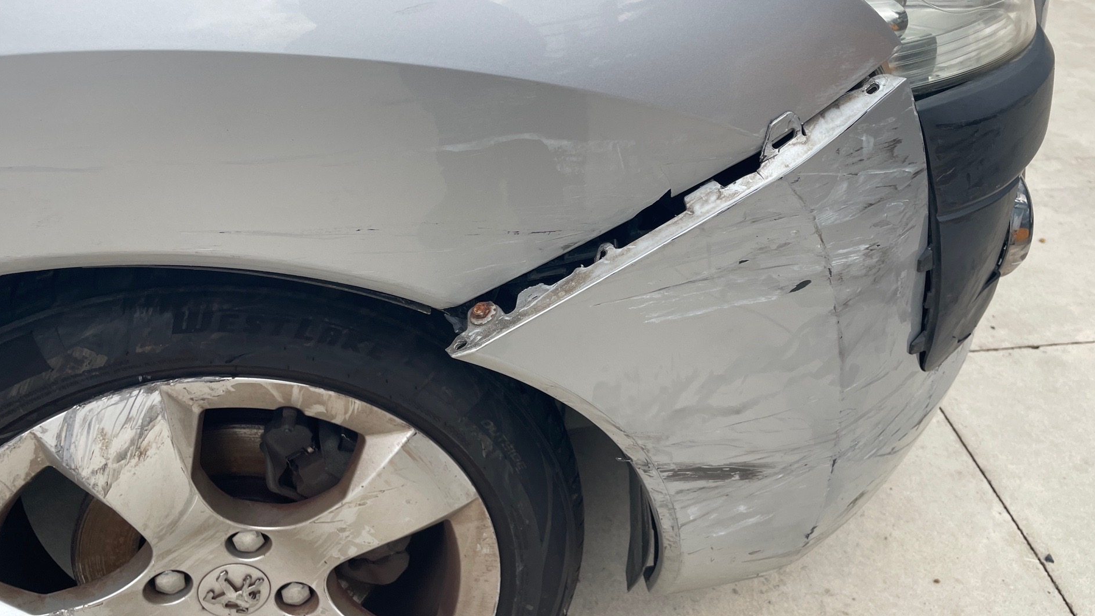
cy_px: 317
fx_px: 842
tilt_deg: -36.8
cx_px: 550
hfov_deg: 66.1
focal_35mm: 29
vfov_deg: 40.2
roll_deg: +2.4
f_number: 1.6
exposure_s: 1/2053
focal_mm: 4.2
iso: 32
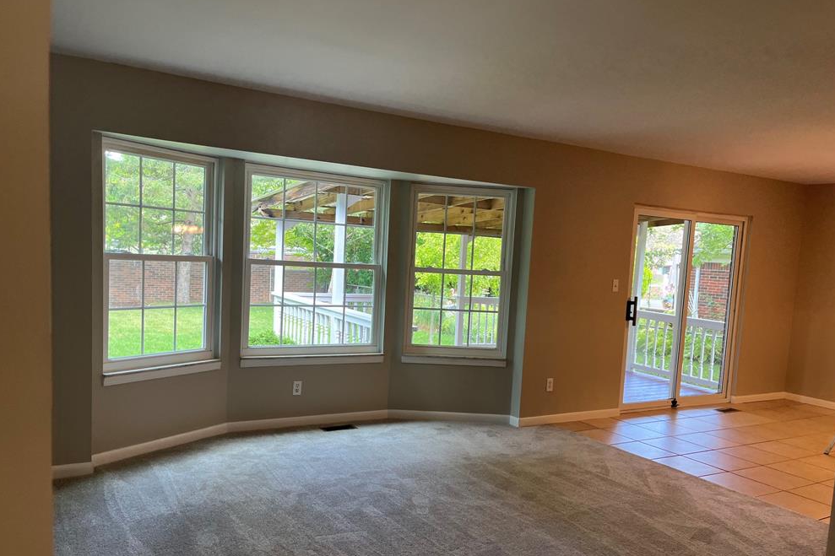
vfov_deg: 46.3
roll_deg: -2.4
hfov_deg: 65.5
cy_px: 316
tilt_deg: -5.8
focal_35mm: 28
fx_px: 649
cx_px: 415
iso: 80
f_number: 1.6
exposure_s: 1/120
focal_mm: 5.1
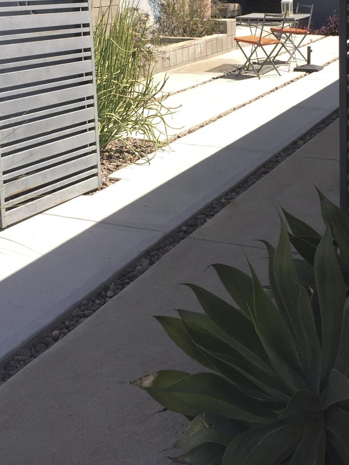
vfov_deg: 35.6
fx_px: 712
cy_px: 131
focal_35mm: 53
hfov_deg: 27.4
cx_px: 218
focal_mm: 4.15
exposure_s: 1/2083
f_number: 2.2
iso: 50
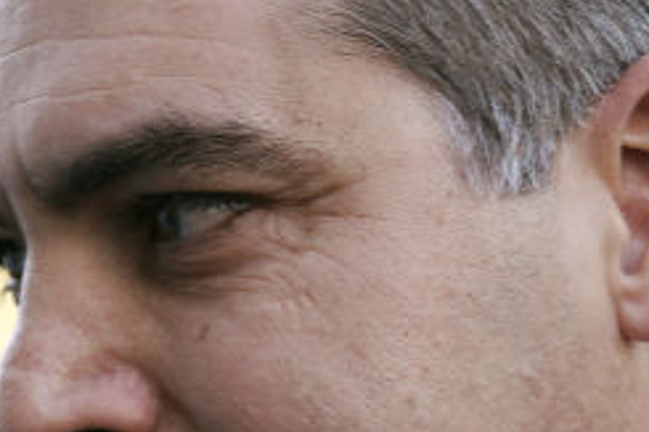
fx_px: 3765
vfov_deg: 6.5
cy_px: 587
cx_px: 366
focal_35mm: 209
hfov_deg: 9.9
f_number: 2.8
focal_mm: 50
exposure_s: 1/320
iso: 200
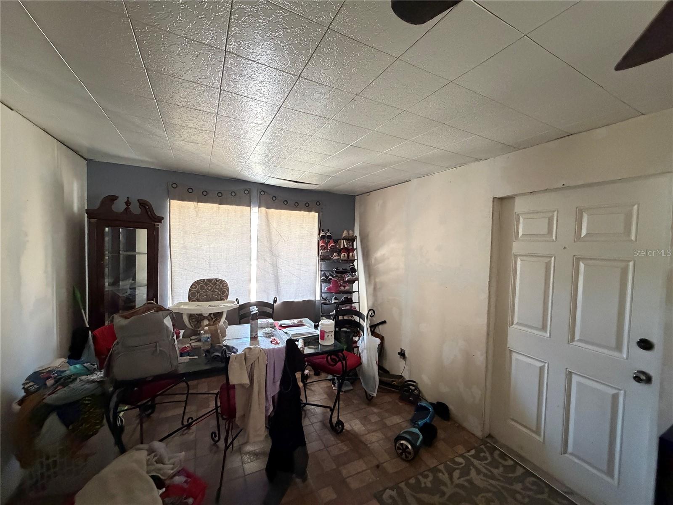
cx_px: 336
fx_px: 272
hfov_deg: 102.1
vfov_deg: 85.7
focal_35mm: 14
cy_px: 252
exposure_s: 1/60
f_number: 2.2
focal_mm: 2.22
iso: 1000
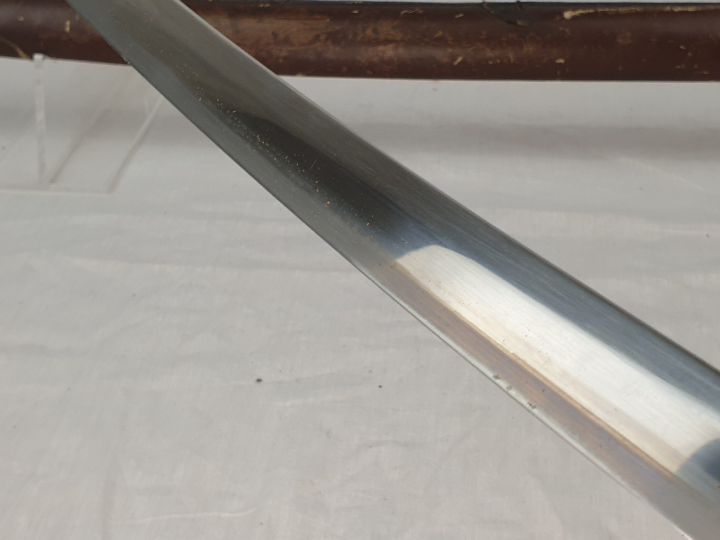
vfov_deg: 53.1
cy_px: 270
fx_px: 541
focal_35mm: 26
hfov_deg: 67.3
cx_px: 360
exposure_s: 1/111
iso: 50
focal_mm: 4.3
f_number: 2.4
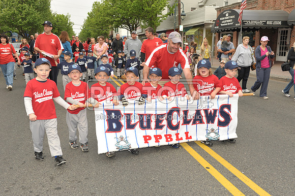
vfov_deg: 36.8
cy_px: 98
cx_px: 148
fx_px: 295
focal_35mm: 36
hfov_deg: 53.2
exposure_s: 1/250
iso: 400
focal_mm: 36
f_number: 8
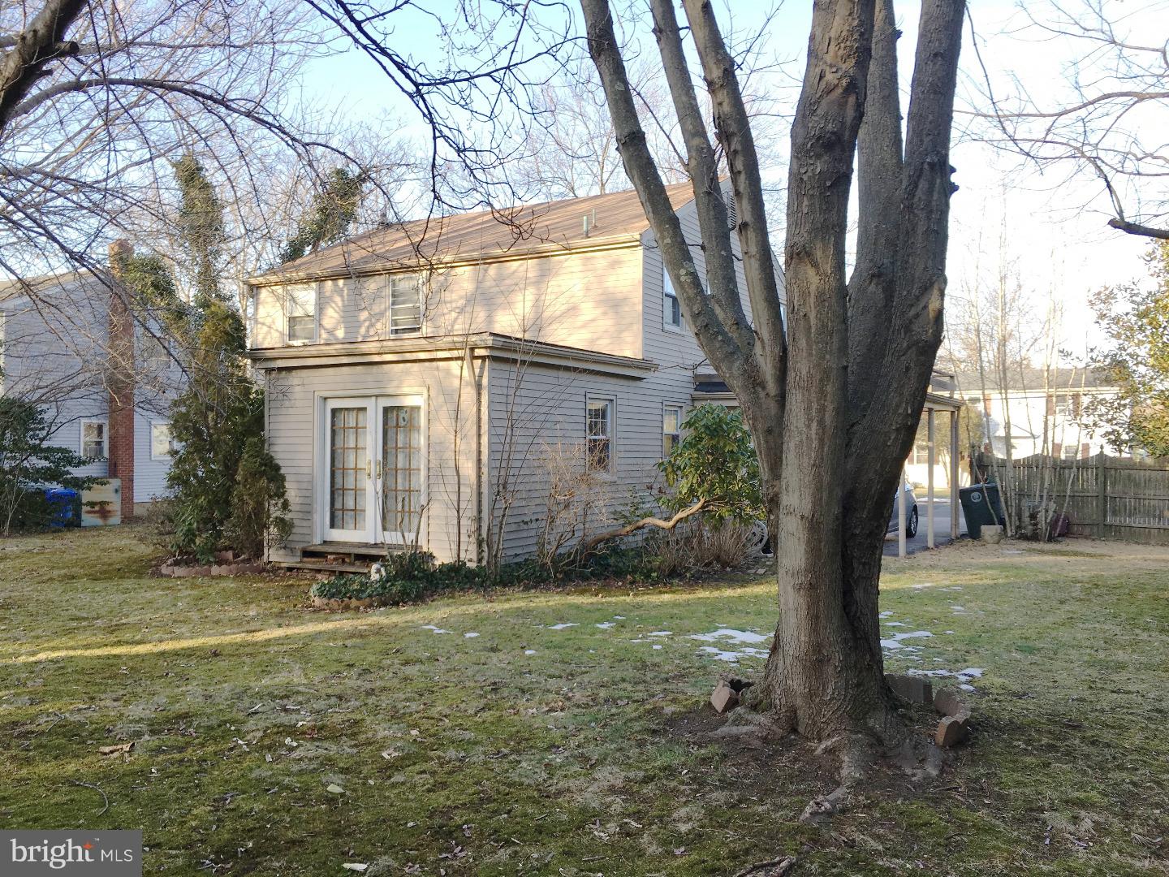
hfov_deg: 61.7
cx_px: 584
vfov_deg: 48.2
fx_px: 979
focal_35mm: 29
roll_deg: -0.1
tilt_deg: -1.2
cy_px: 438
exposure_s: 1/167
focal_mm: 4.15
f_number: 2.2
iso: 25
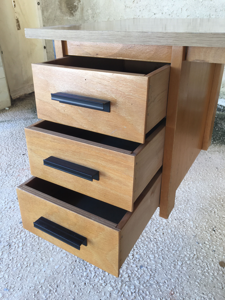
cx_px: 112
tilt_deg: -28.0
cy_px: 150
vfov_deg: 61.7
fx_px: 251
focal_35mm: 29
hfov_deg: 48.2
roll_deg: +0.5
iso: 32
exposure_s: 1/50
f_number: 2.2
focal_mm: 4.15
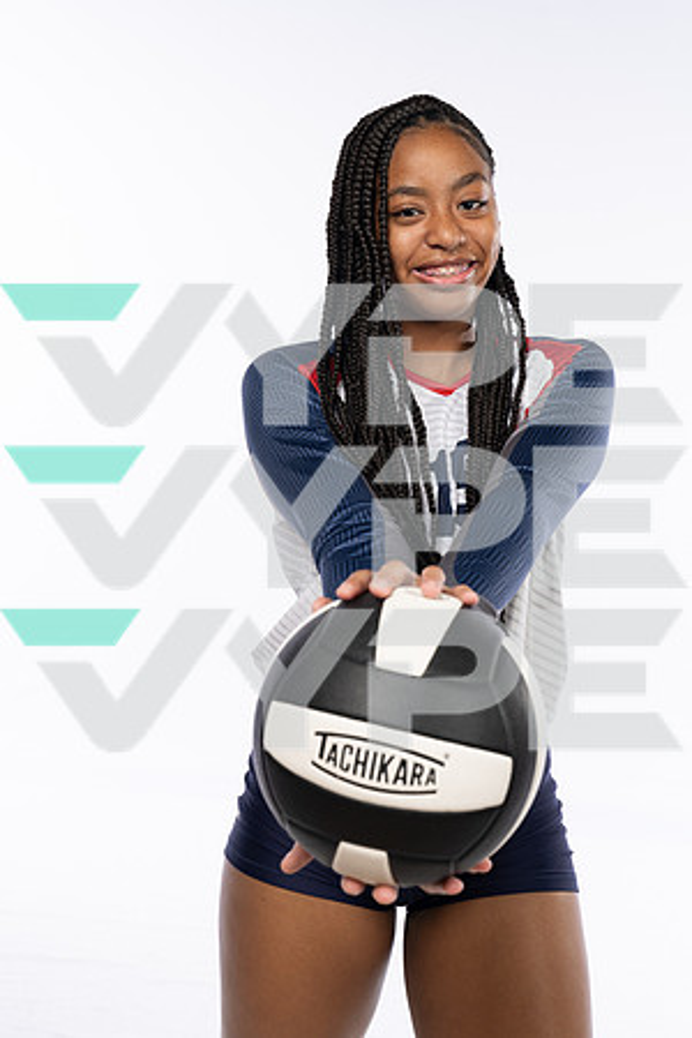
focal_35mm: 48
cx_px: 346
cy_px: 519
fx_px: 1384
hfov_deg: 28.1
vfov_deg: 41.1
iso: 200
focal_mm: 48
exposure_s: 1/250
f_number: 7.1
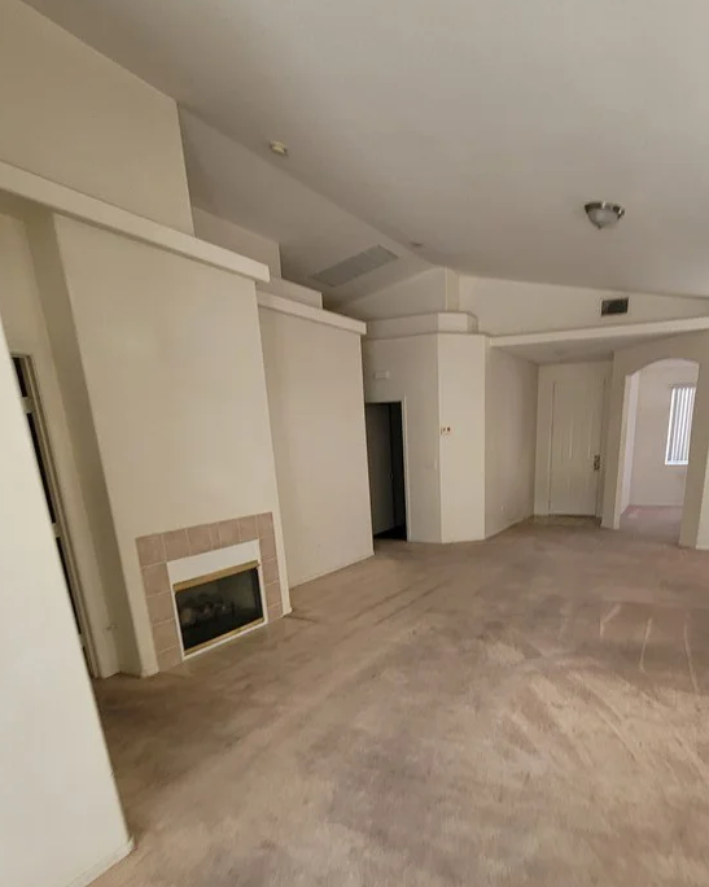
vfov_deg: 79.9
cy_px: 607
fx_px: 498
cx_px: 439
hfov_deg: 69.8
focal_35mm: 19
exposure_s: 1/60
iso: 125
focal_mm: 2.2
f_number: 2.2
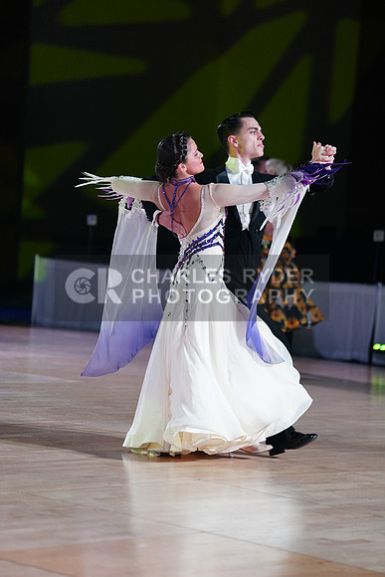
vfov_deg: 17.9
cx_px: 192
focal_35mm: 114
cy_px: 288
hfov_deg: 12.0
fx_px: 1828
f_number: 2.8
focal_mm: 114
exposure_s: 1/400
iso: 2000
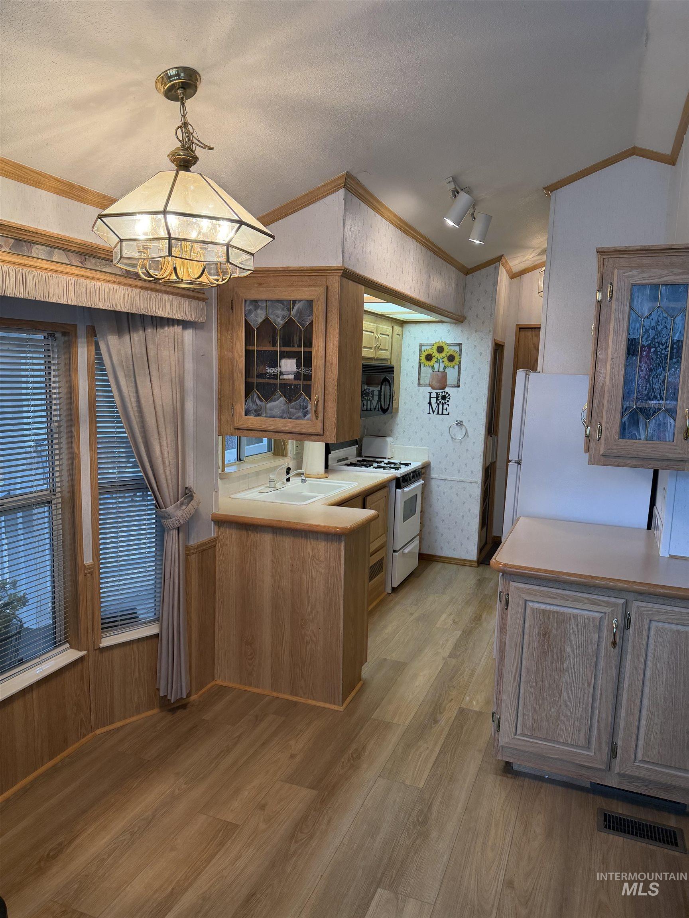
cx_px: 344
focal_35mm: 24
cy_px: 459
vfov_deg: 71.6
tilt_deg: -8.8
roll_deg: -1.2
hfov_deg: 56.8
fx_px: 637
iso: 200
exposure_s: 1/233
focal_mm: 6.76
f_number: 1.78
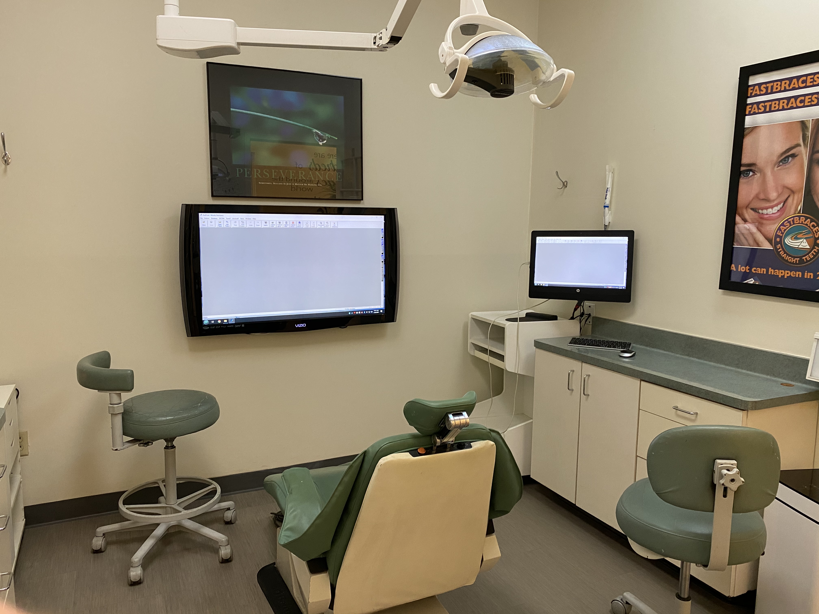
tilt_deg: -7.0
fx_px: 615
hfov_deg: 67.3
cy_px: 307
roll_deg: -1.0
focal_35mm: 26
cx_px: 410
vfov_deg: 53.1
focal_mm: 4.25
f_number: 1.8
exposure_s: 1/60
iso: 200
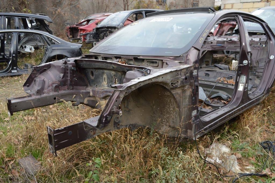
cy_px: 92
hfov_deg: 62.0
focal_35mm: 30
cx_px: 138
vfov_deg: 43.5
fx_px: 229
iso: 200
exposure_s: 1/125
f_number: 5.6
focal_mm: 20
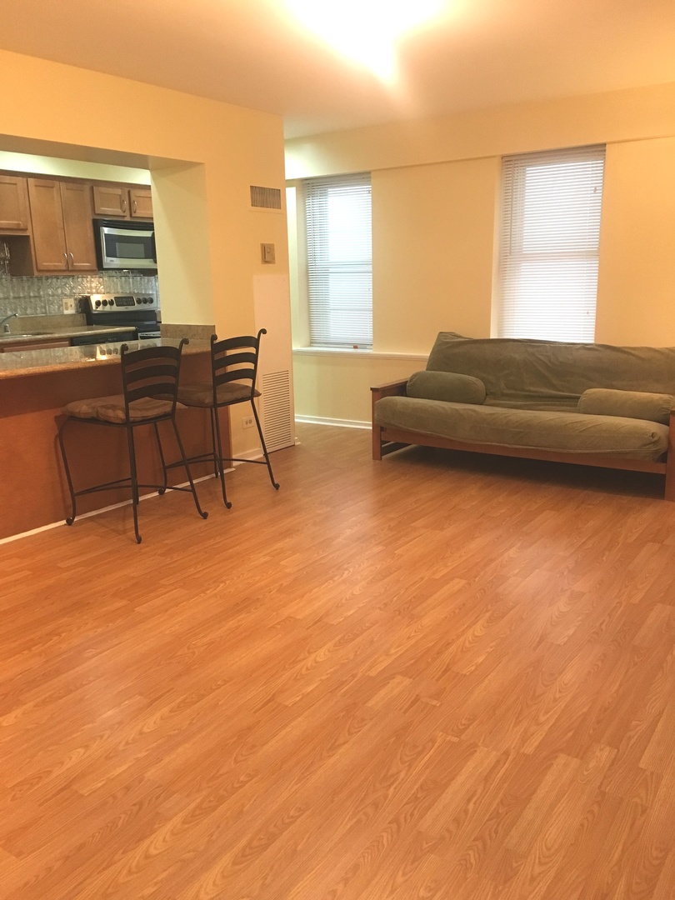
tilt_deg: -12.5
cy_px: 450
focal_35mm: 29
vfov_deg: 61.7
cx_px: 338
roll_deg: +1.7
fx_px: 754
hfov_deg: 48.2
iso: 160
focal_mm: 4.15
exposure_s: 1/30
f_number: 2.2
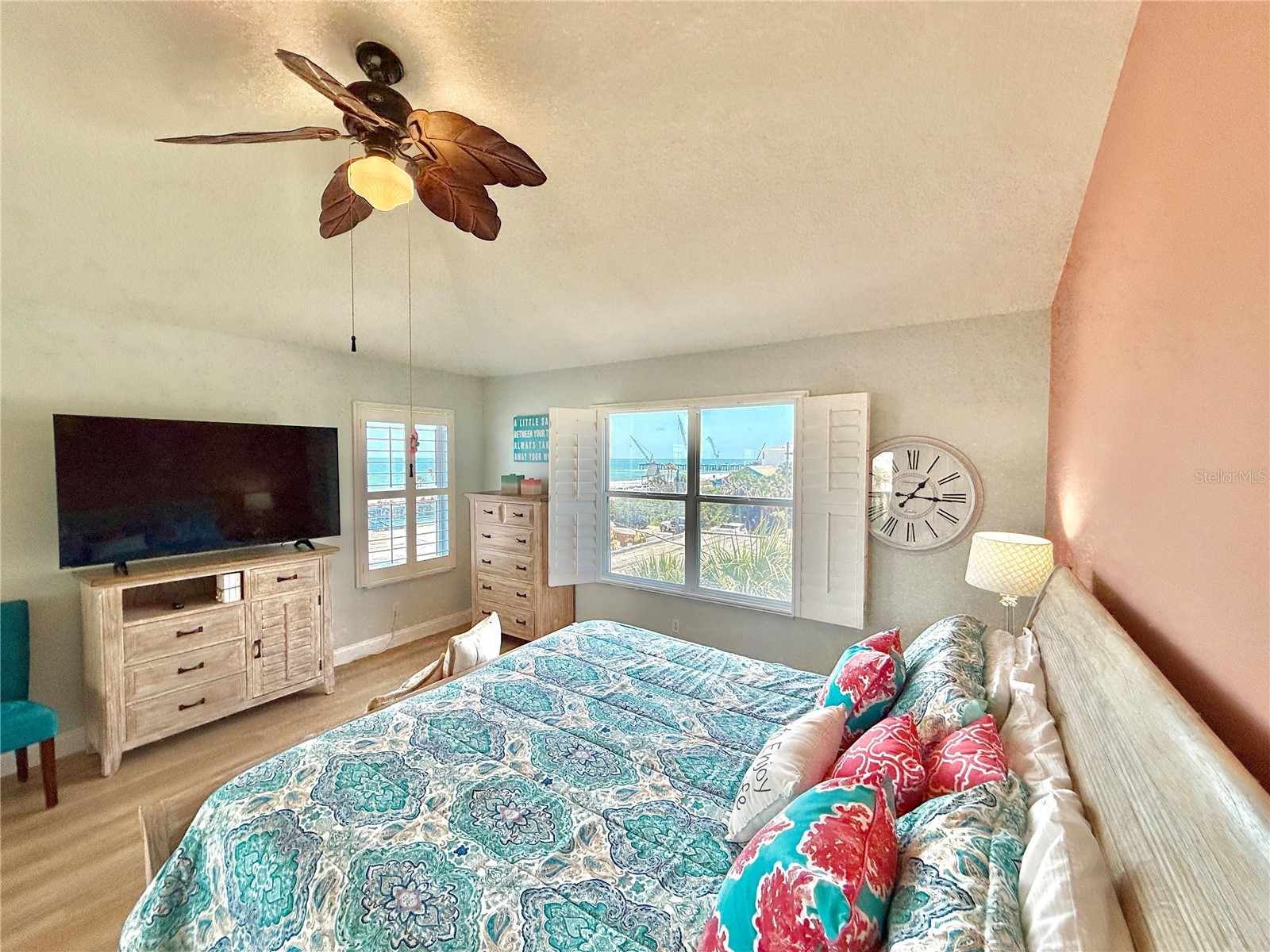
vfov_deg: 85.7
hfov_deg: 102.1
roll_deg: -0.8
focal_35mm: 14
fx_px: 514
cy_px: 476
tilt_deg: -2.0
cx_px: 635
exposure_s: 1/383
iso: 64
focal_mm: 2.22
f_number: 2.2
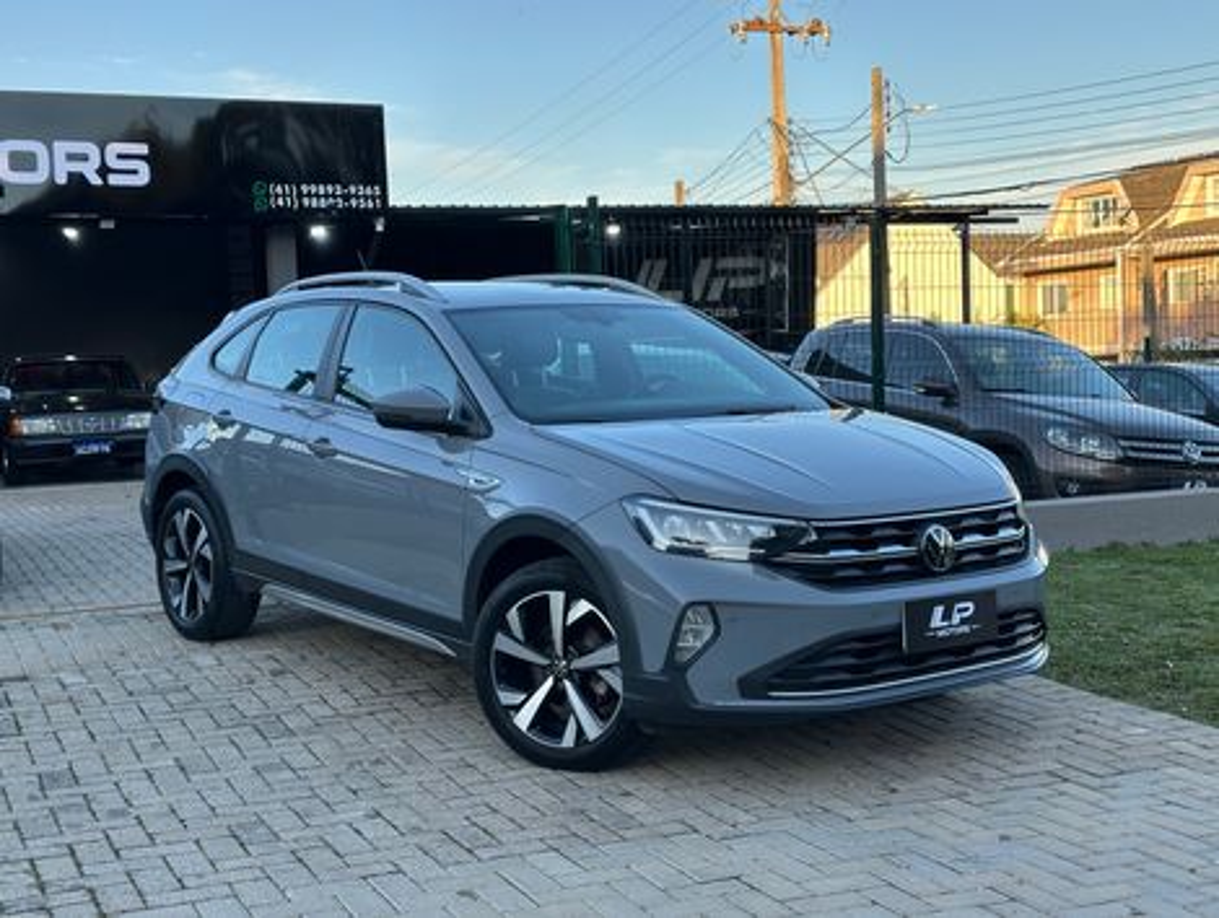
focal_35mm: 48
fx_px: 1693
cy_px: 459
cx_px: 610
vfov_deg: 30.3
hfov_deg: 39.6
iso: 64
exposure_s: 1/513
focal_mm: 6.86
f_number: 1.78
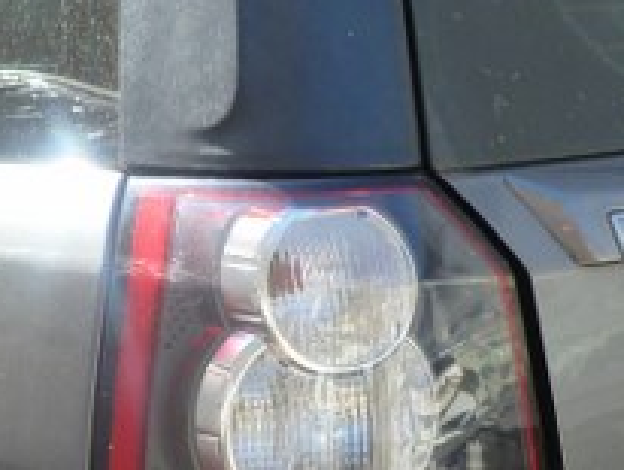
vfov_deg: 15.1
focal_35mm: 97
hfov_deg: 20.1
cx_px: 176
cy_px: 412
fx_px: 1751
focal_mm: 4.5
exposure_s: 1/125
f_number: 3.6
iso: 125
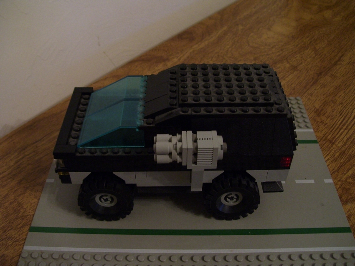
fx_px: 380
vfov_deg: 38.7
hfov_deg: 50.1
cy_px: 133
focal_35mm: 37
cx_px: 178
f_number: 2.7
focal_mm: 6
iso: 160
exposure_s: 1/8
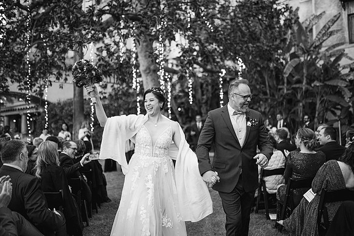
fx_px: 344
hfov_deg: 54.5
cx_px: 177
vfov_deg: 37.8
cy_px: 118
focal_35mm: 35
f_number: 1.4
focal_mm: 35
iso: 1000
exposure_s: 1/2500
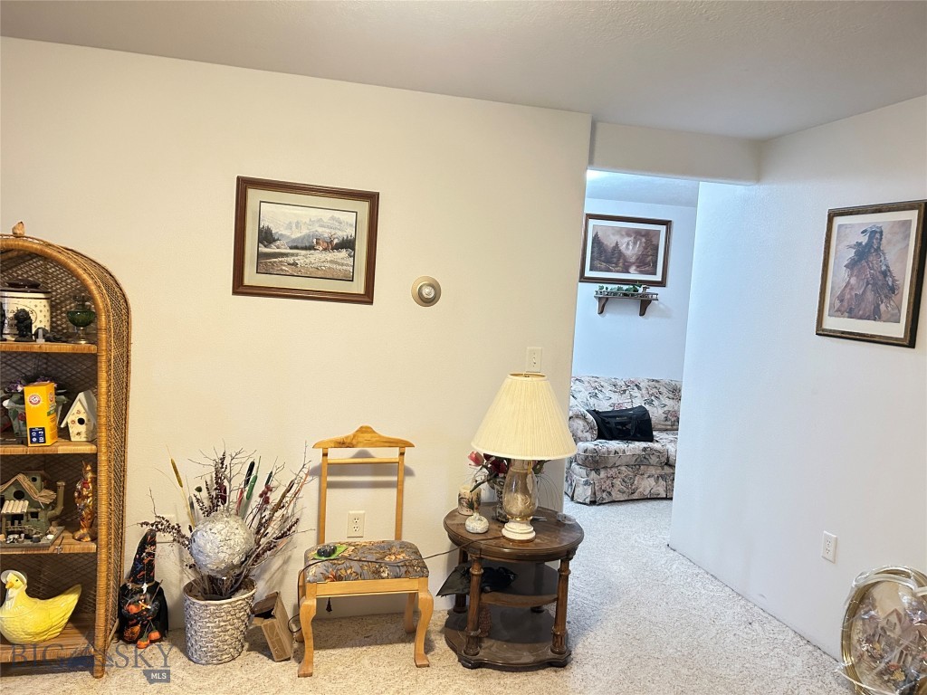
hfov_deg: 67.3
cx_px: 464
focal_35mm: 26
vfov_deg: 53.1
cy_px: 348
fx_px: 696
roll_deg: -3.4
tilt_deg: -4.6
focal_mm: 5.7
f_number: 1.5
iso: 640
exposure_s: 1/40
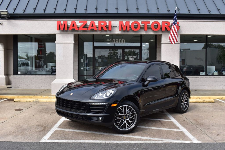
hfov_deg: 49.6
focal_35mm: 39
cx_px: 112
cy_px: 75
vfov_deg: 34.2
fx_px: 244
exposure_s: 1/400
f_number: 11
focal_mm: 26
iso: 400
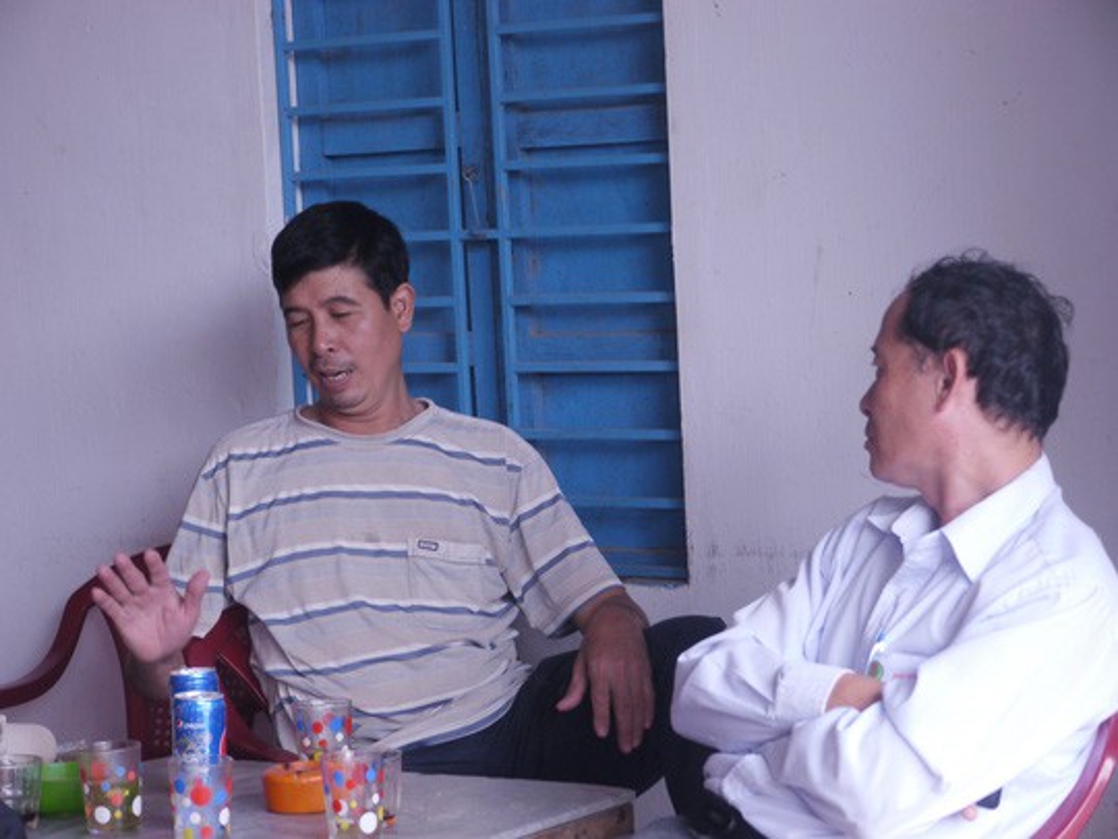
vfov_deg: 13.7
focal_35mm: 108
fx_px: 3488
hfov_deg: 18.2
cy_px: 420
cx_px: 559
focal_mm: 54
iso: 400
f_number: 5.6
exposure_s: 1/80
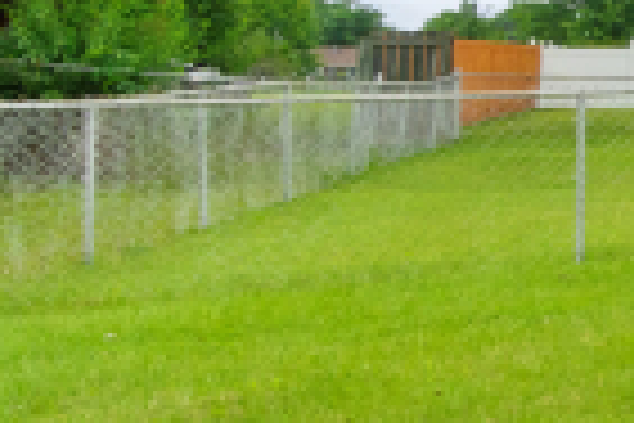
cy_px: 50
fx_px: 1409
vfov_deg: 16.8
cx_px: 1646
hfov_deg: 13.8
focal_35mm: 80
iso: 400
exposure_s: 1/320
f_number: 10
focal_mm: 10
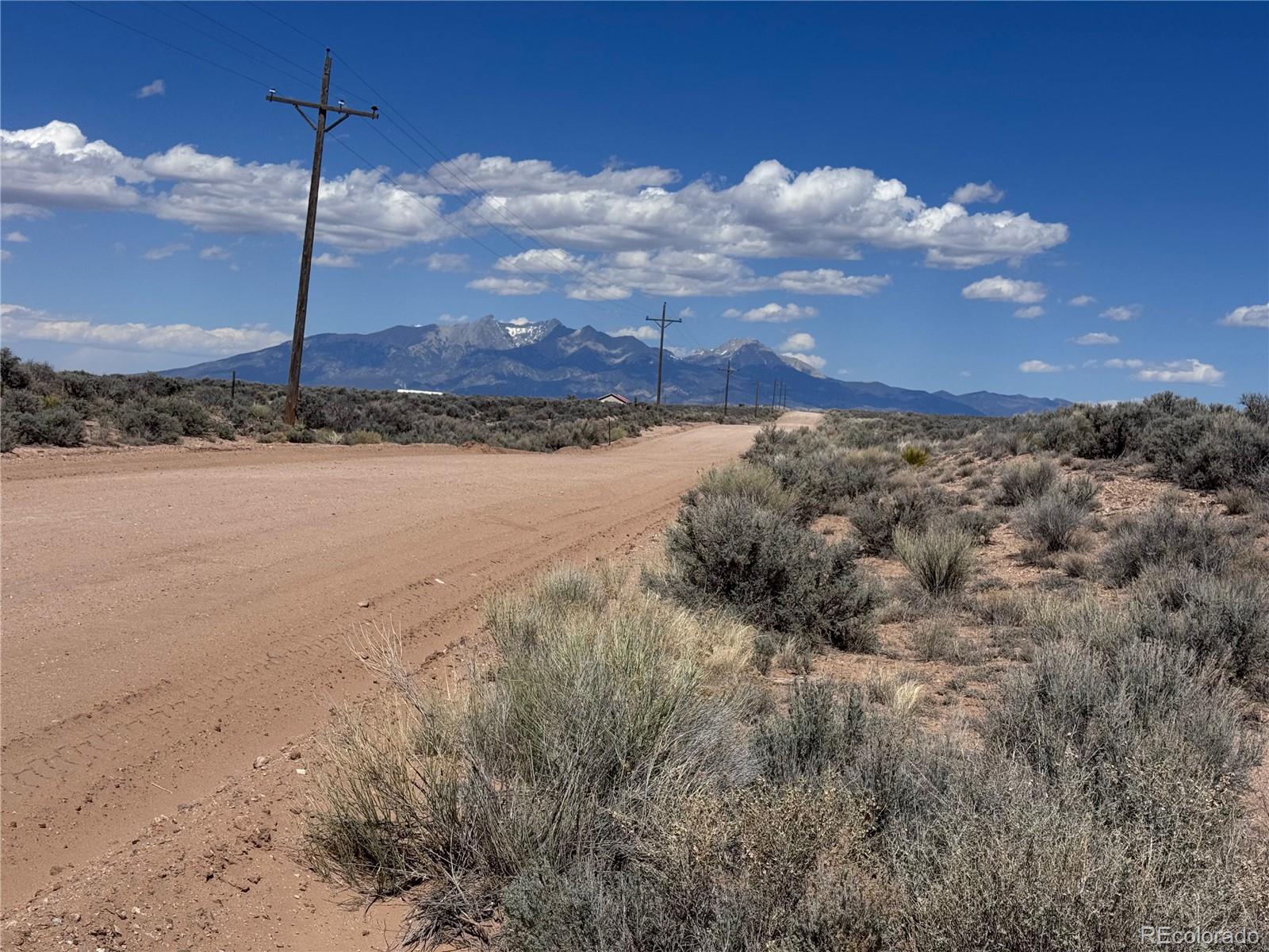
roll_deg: -5.2
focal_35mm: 48
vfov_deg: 30.3
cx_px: 634
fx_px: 1760
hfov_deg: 39.7
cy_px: 476
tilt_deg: -2.2
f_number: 1.78
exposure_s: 1/10526
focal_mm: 6.76
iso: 64
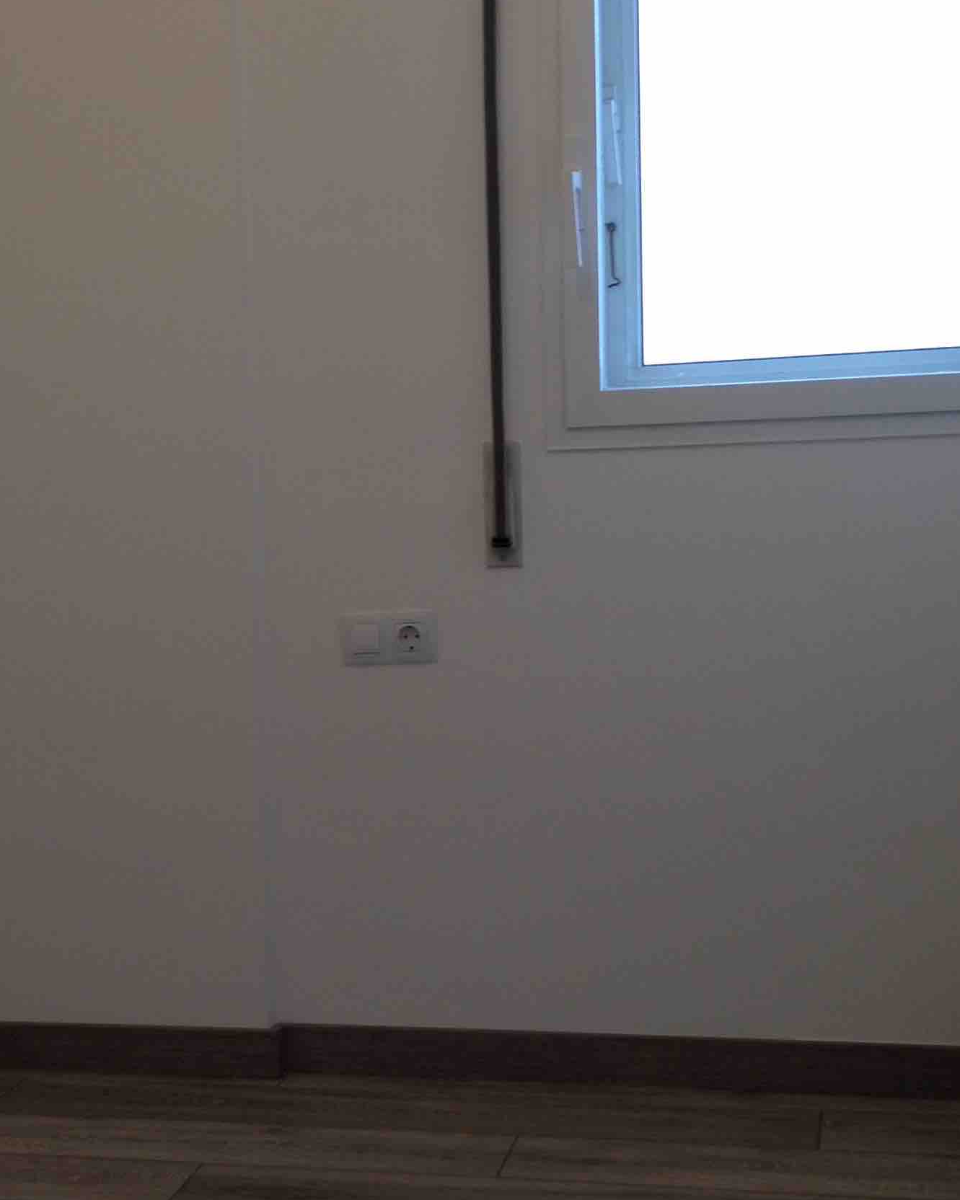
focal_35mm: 67
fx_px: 2380
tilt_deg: -6.4
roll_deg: +2.9
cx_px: 282
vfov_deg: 28.2
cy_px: 723
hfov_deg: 22.7
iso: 64
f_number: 2.4
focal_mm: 4.28
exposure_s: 1/20
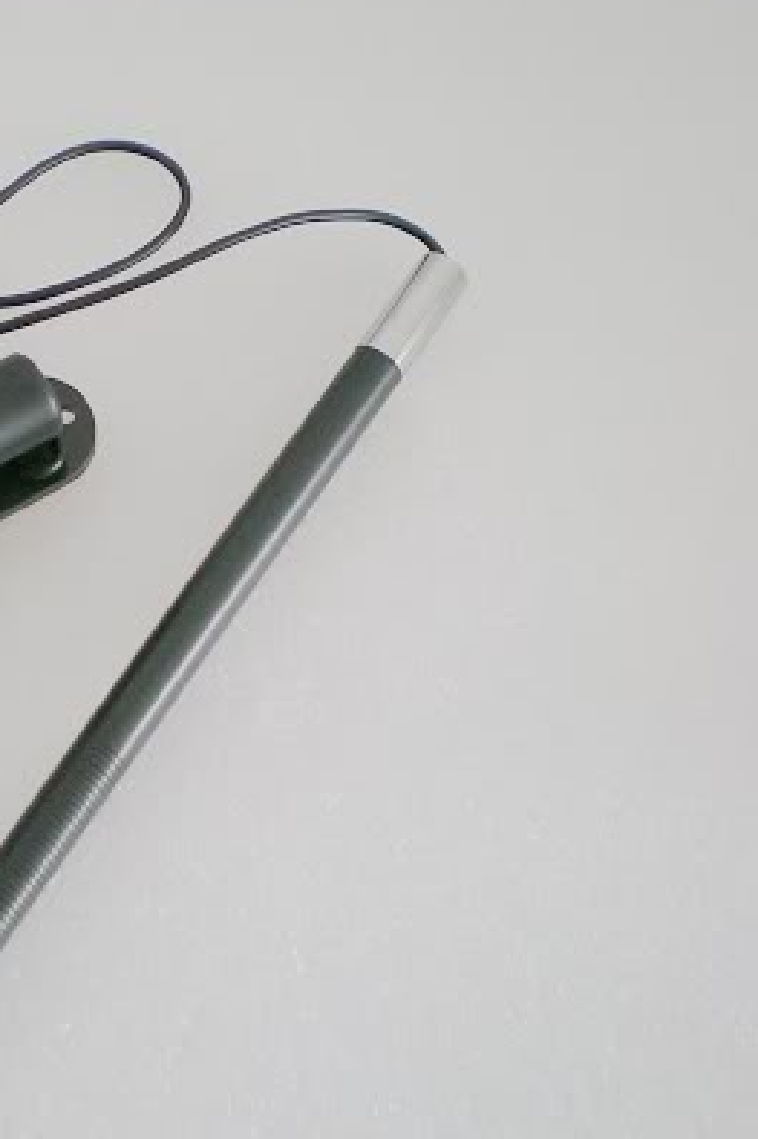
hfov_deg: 22.0
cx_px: 55
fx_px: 1897
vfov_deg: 33.4
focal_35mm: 60
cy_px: 565
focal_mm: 6.3
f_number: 3.1
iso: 200
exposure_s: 1/15.2
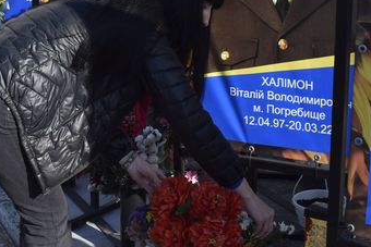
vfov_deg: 15.8
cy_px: 67
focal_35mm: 86
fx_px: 887
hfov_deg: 23.1
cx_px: 49
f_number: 9
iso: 200
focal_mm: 26
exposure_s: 1/320
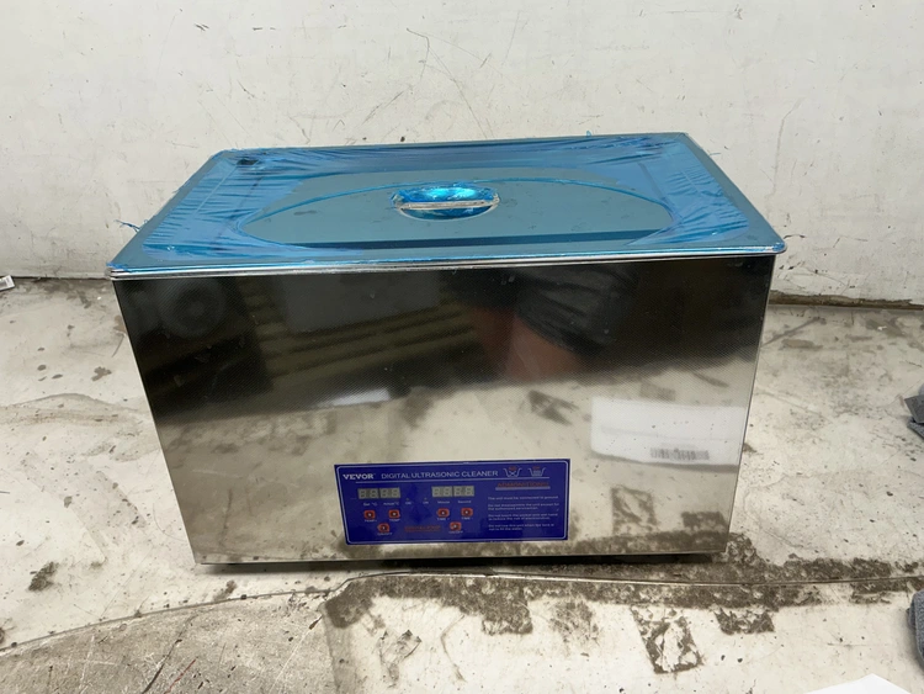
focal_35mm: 28
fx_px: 748
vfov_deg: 49.8
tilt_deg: -30.8
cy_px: 347
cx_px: 462
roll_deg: +2.1
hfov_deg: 63.4
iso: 50
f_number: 1.8
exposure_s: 1/120
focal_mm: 3
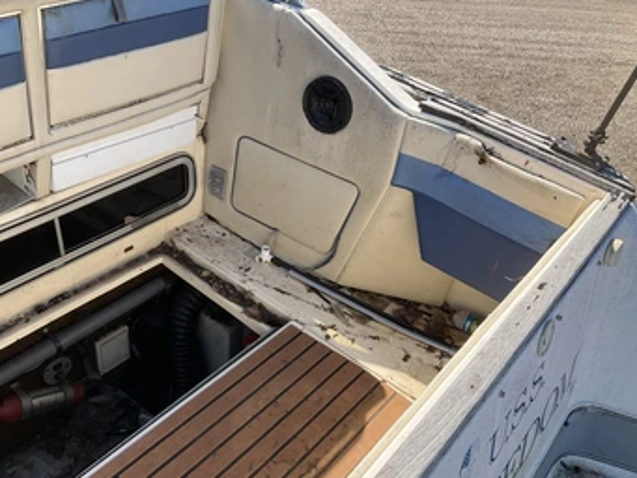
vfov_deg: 41.8
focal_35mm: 34
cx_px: 288
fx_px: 626
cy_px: 261
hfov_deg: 53.9
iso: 25
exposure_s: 1/829
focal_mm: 3
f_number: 1.8
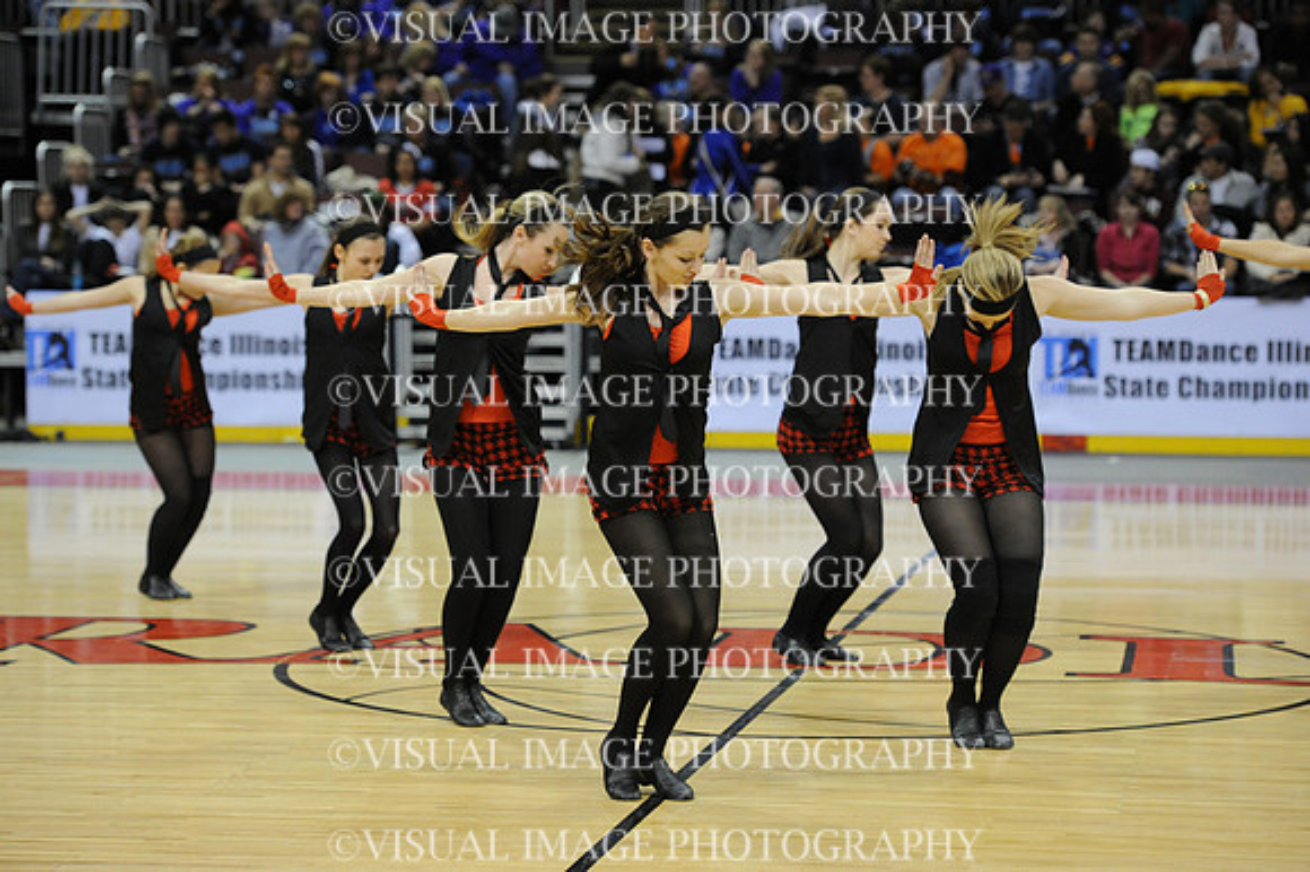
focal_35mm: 105
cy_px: 436
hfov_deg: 19.5
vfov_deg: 13.0
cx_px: 655
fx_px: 3819
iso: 5000
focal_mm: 105
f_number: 3.2
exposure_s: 1/640
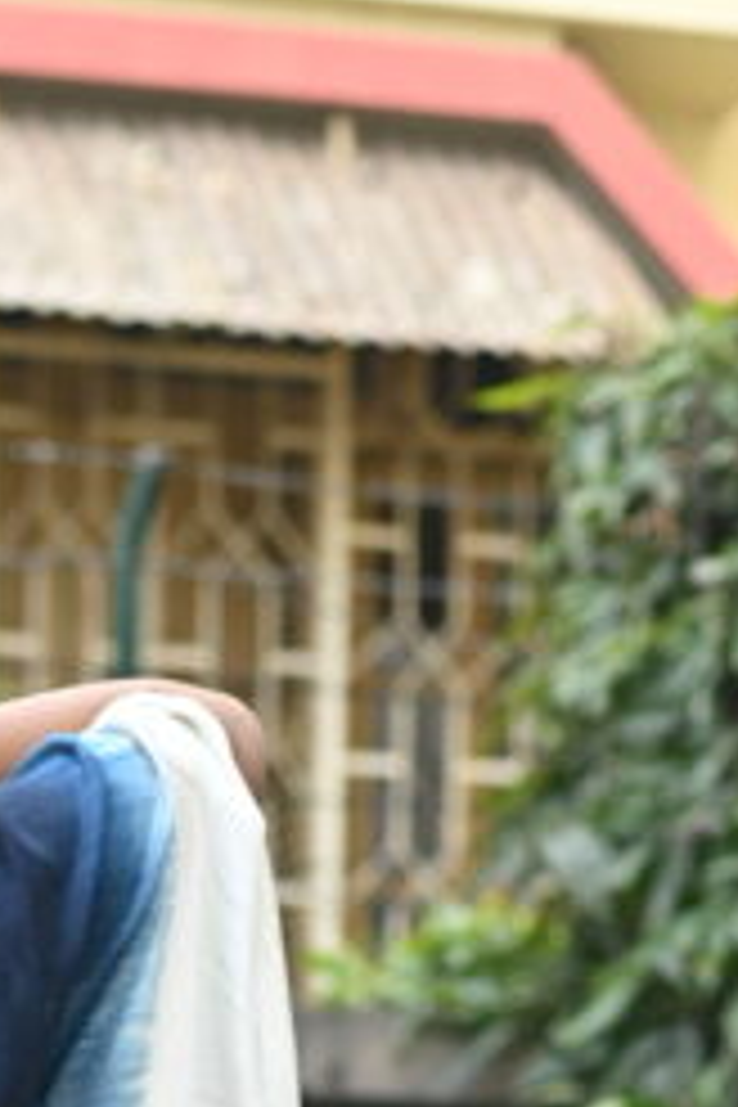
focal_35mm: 183
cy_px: 1962
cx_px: -405
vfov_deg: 10.6
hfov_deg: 7.4
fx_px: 5627
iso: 200
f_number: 2.8
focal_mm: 50
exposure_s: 1/160
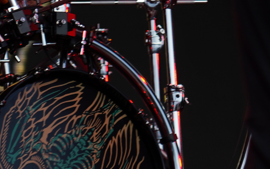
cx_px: 202
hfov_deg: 4.6
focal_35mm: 459
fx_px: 3377
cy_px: -13
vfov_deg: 2.9
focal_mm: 105
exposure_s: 1/125
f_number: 4
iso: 100
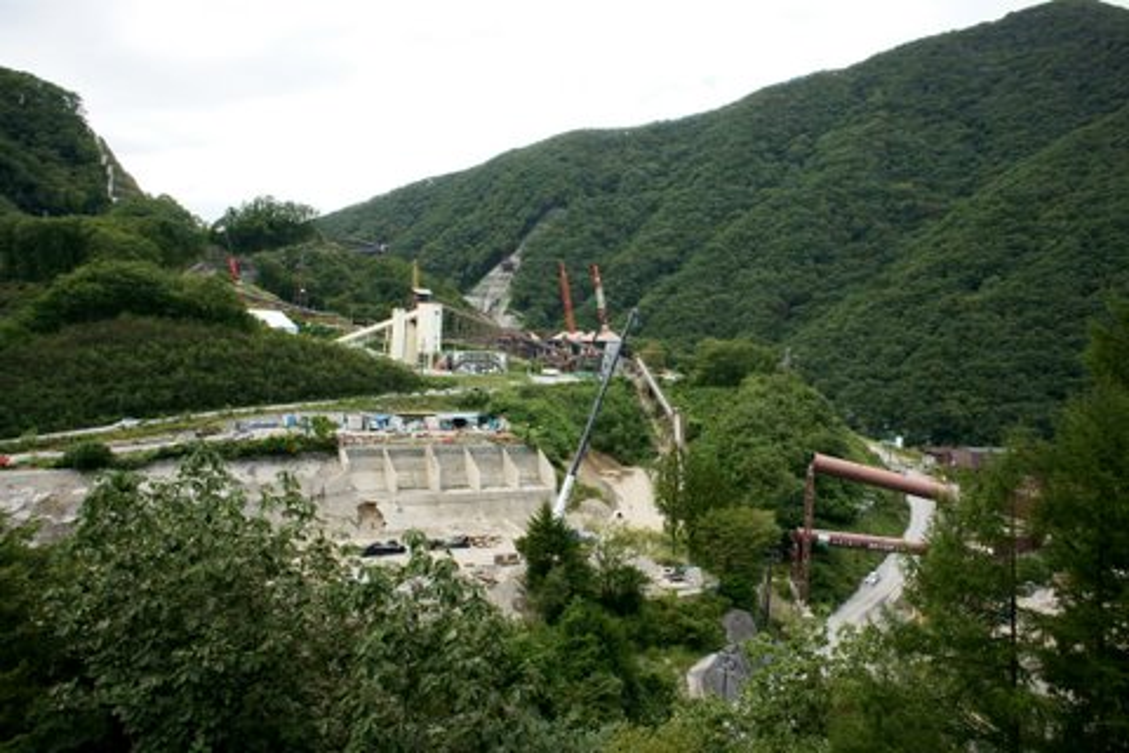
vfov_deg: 53.1
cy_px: 376
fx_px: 753
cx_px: 564
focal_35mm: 24
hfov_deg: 73.7
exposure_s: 1/100
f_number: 9
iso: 200
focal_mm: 16
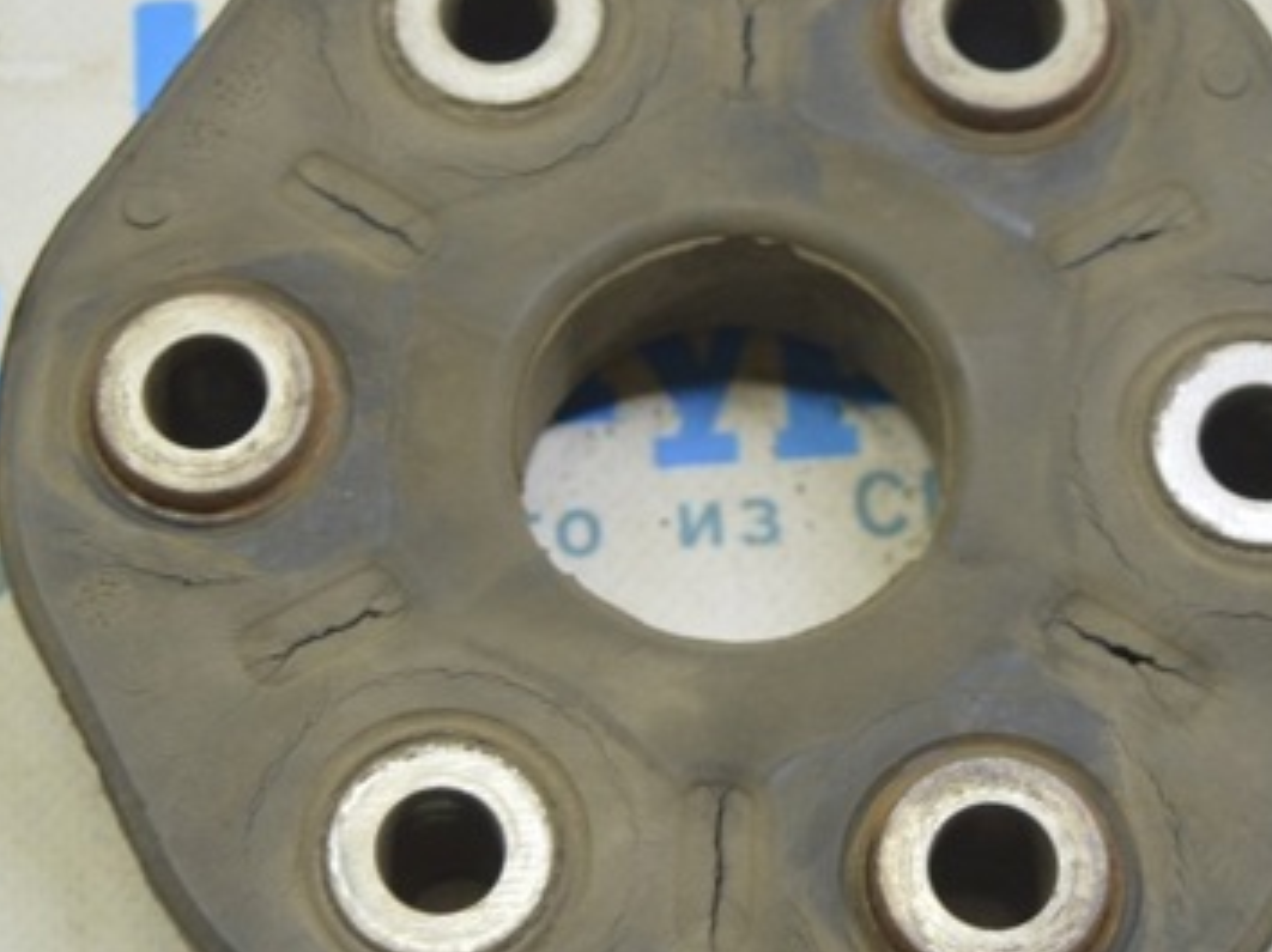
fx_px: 3635
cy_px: 458
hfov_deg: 19.8
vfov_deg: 14.9
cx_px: 614
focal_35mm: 99
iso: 400
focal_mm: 38
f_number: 5.6
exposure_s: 1/20
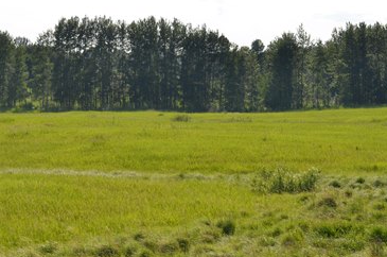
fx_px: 1331
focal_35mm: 124
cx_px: 168
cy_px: 117
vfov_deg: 11.0
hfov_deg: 16.5
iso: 100
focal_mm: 50
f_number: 9
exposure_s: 1/320
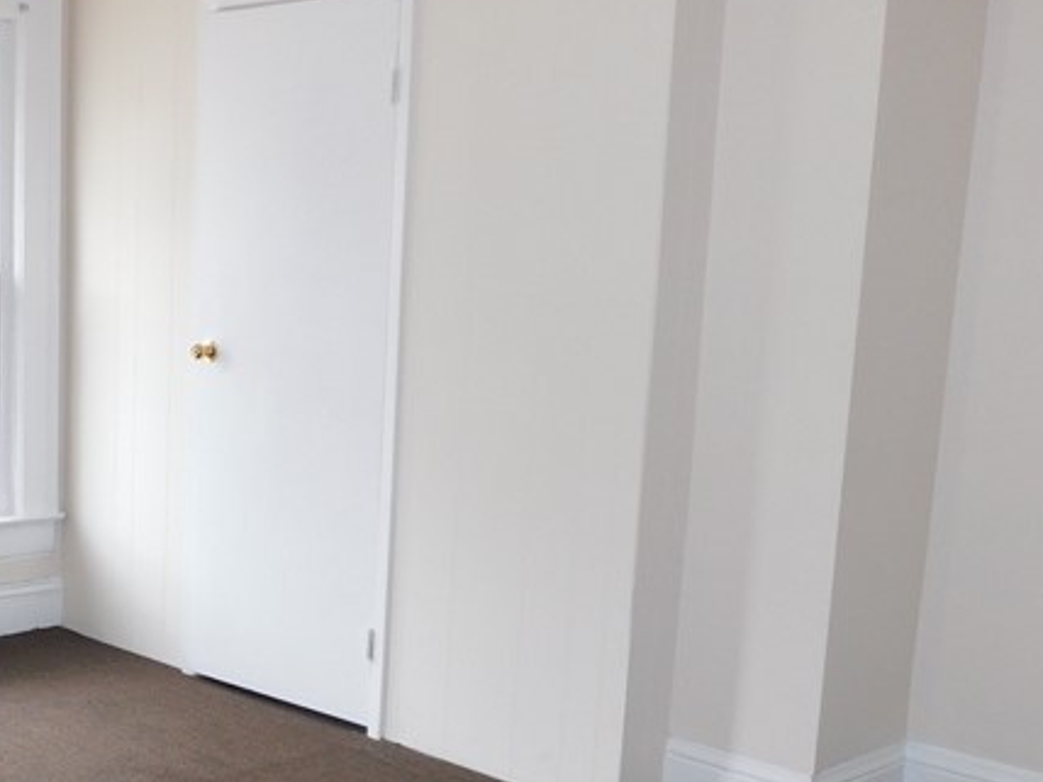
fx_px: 1657
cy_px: 551
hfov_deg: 33.0
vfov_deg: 26.3
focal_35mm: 55
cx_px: 88
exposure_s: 1/30
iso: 180
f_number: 3
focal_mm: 4
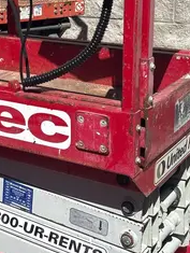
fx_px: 591
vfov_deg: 24.0
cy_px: 87
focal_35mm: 81
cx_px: 18
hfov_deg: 18.0
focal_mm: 5.96
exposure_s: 1/5348
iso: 50
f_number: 1.6
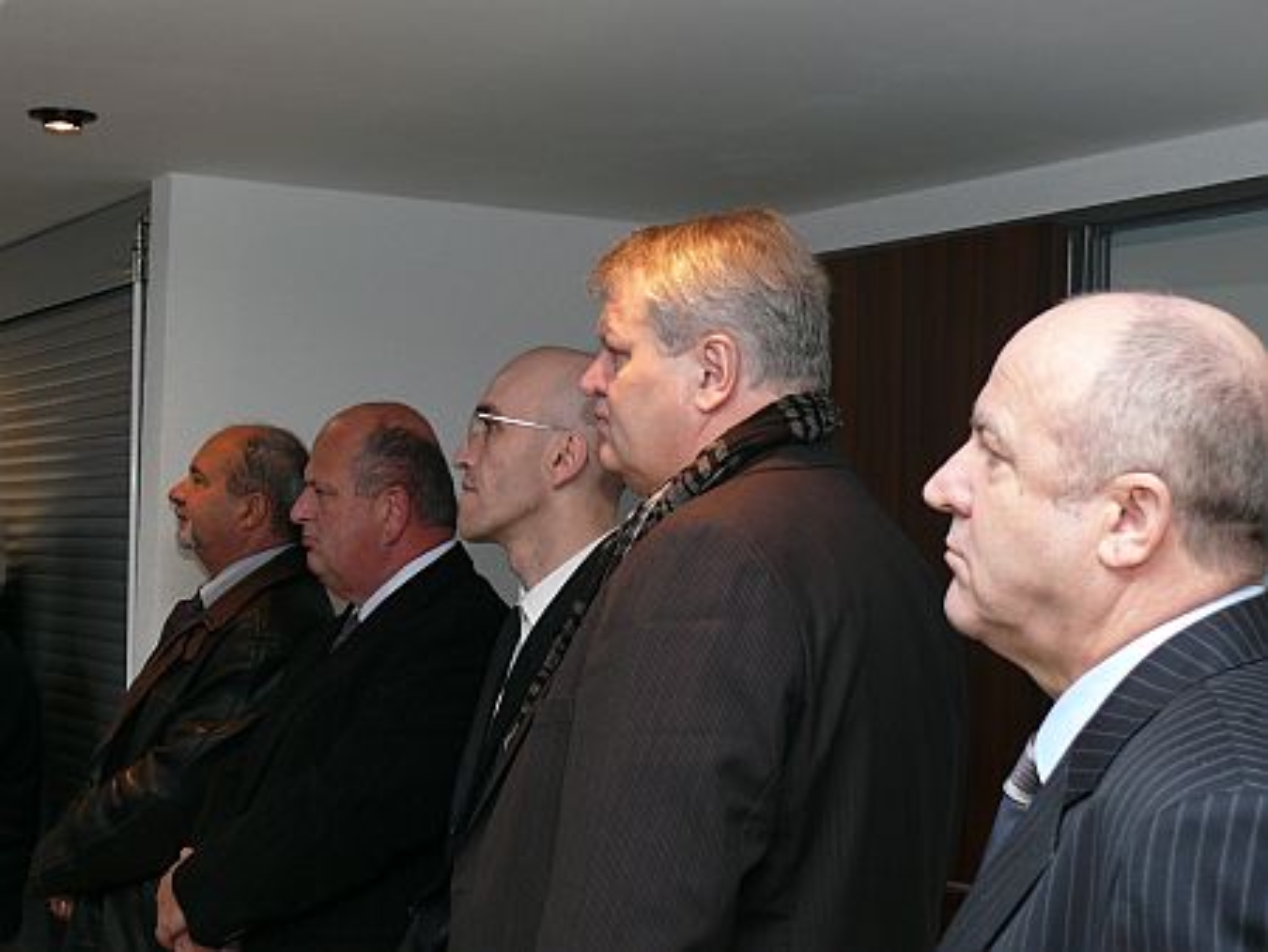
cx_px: 634
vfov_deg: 23.3
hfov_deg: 30.7
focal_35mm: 63
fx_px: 2309
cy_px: 476
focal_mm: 10.5
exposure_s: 1/30
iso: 100
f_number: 3.2
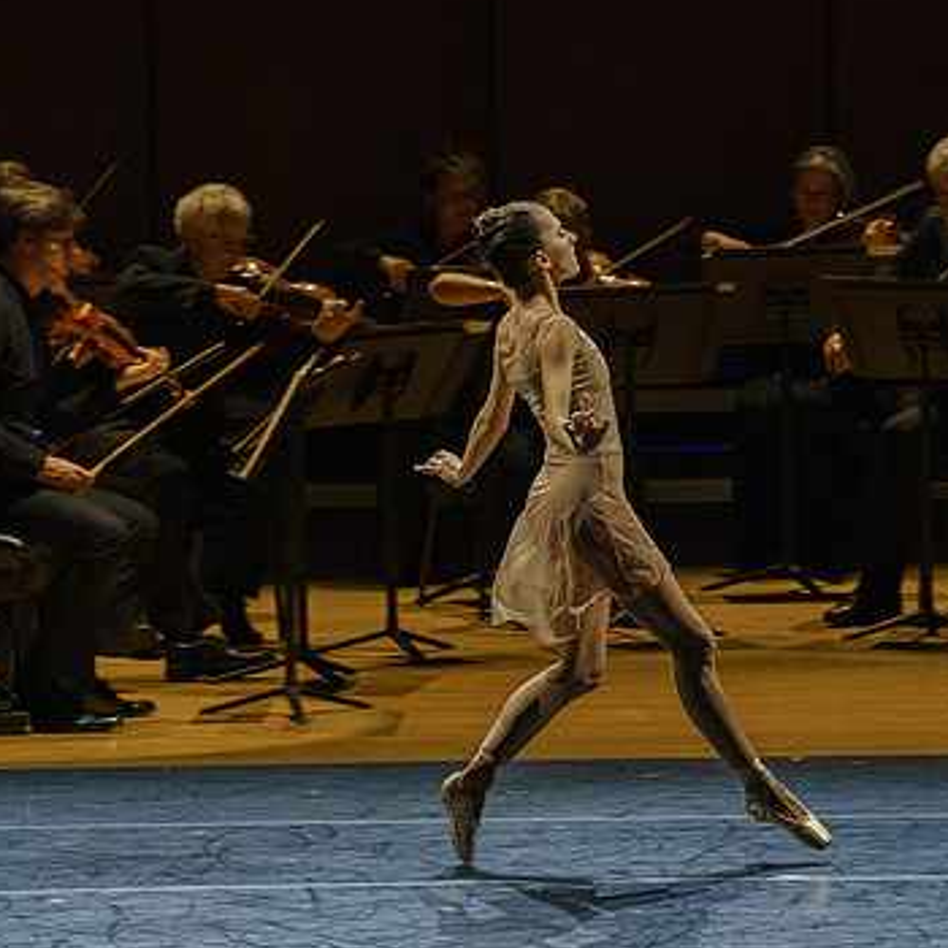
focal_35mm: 402
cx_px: 533
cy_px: 483
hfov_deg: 4.4
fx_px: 12456
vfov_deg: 4.4
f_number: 10
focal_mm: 262
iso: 4000
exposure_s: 1/250
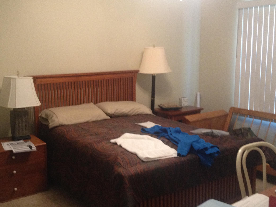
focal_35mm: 45
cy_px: 104
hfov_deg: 42.1
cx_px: 134
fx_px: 359
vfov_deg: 32.2
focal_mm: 4.28
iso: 250
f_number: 2.4
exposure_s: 1/20
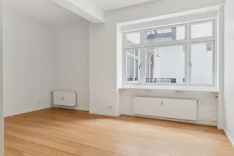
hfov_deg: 81.2
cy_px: 78
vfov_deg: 59.5
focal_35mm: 21
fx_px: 136
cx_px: 117
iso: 200
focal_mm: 14
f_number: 10
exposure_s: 1/5
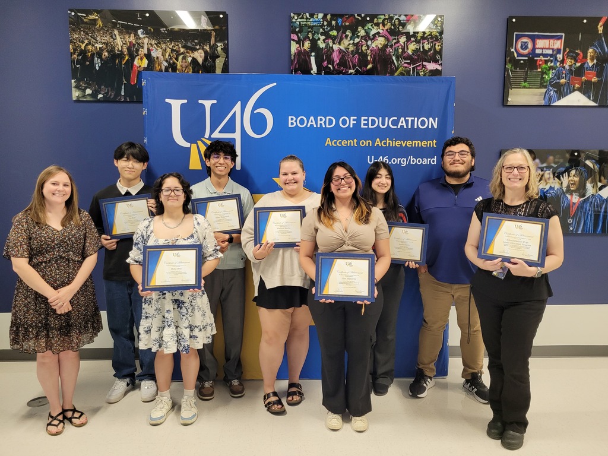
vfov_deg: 53.1
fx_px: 457
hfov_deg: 67.3
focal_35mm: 26
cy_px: 228
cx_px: 304
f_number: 1.8
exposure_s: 1/120
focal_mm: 5.4
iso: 320
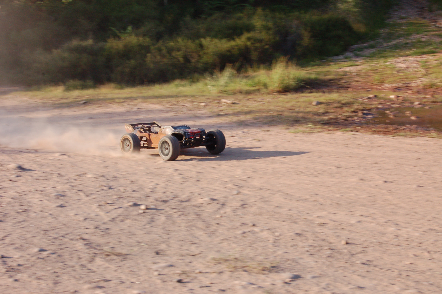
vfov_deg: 17.5
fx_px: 957
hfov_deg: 26.0
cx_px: 221
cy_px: 147
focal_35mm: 78
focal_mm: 52
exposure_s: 1/250
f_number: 5.6
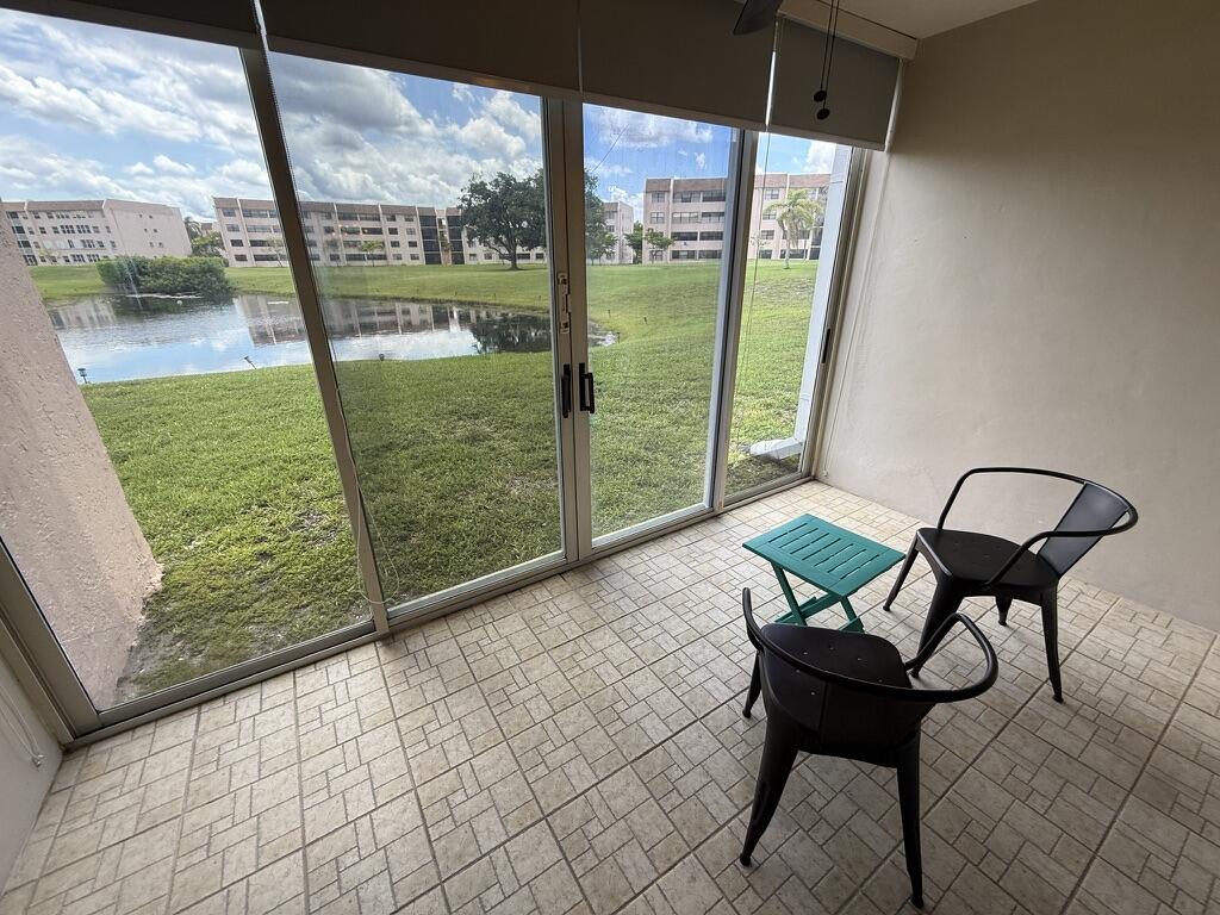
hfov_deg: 102.1
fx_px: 493
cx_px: 610
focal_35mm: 14
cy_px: 458
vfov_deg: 85.7
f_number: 2.2
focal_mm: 2.22
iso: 50
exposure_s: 1/112
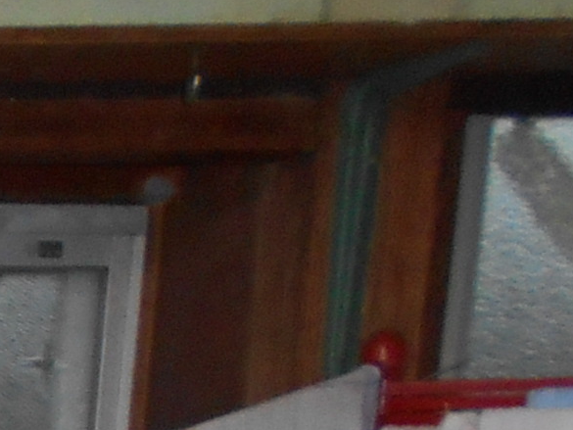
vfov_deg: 8.3
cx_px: -965
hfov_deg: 10.0
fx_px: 2682
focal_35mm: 162
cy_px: 1099
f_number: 3.2
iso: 200
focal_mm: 4.6
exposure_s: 1/25
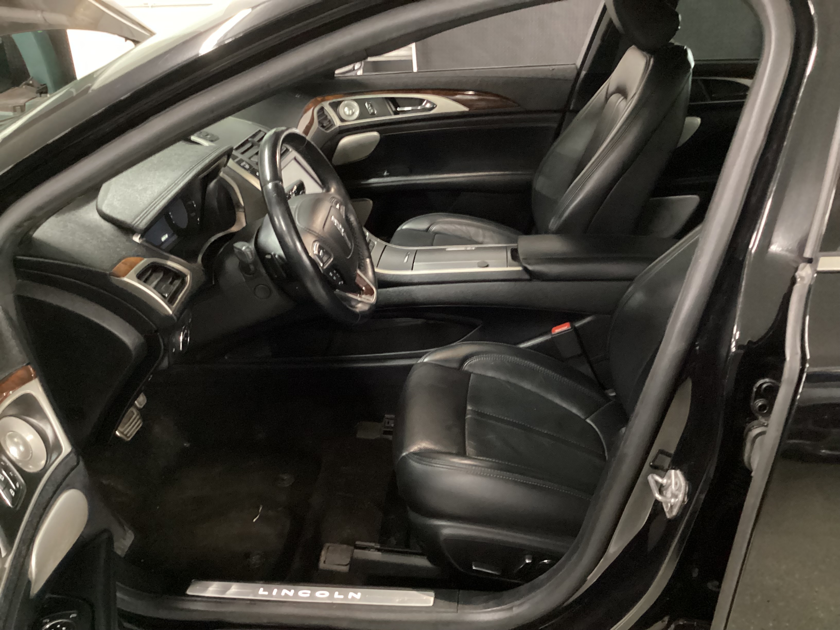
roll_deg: +1.0
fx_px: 752
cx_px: 420
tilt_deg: -28.0
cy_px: 315
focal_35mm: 31
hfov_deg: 58.4
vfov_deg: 45.4
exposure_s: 1/15
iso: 640
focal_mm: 3.3
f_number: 2.4
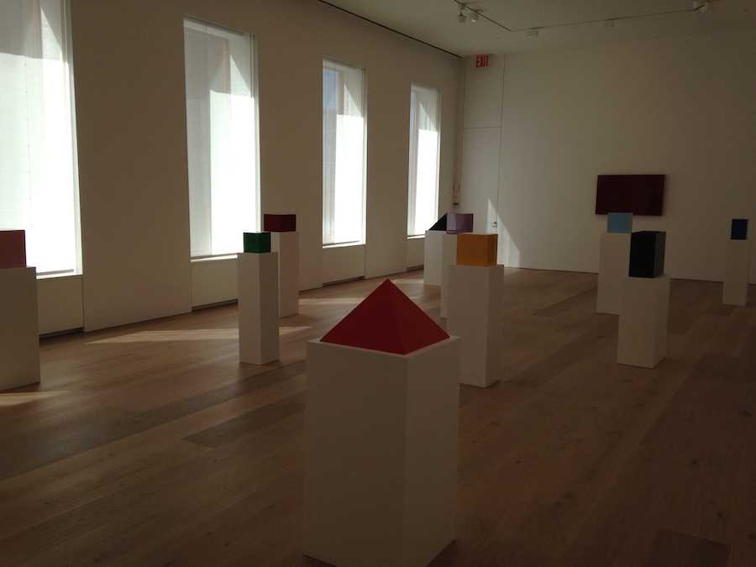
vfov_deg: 42.9
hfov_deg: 55.4
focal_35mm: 33
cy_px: 284
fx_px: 721
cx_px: 378
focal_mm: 4.12
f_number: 2.4
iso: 50
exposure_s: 1/437
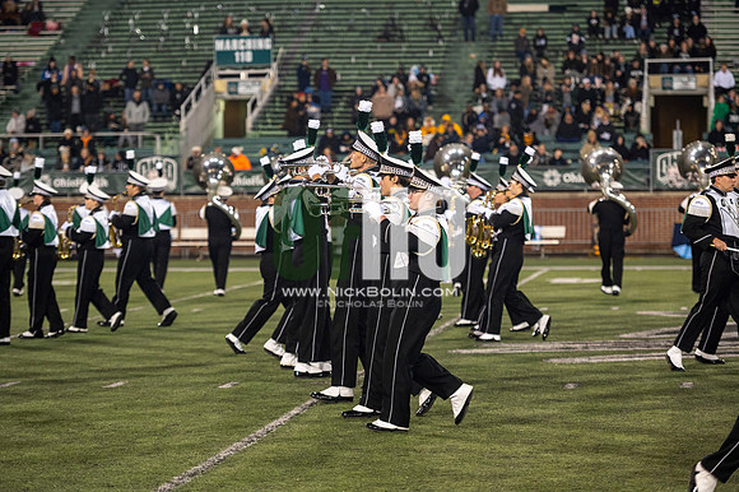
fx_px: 2503
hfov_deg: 16.8
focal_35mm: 122
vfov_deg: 11.2
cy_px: 246
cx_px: 370
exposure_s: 1/500
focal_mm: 122
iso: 1000
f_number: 2.8
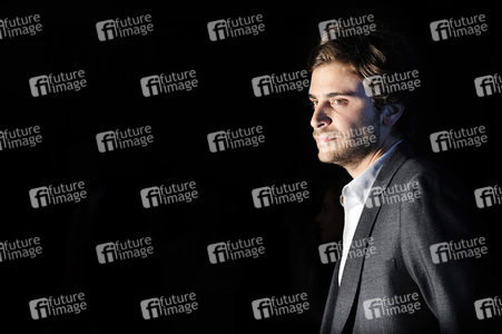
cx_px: 251
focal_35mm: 130
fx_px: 1811
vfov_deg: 10.5
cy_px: 167
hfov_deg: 15.8
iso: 200
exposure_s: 1/320
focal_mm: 130
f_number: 9
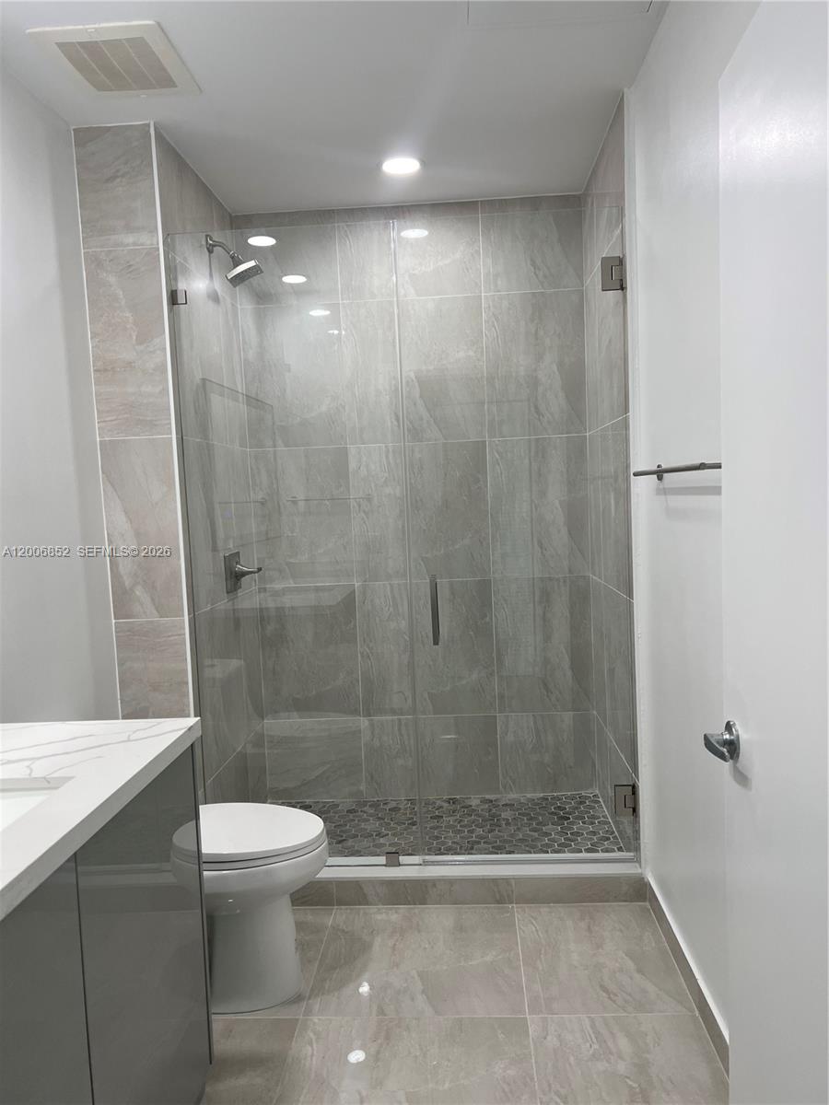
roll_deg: +2.0
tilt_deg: -4.1
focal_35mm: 26
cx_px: 414
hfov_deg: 53.1
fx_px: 830
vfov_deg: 67.3
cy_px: 552
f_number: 1.5
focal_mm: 5.7
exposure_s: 1/120
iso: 80
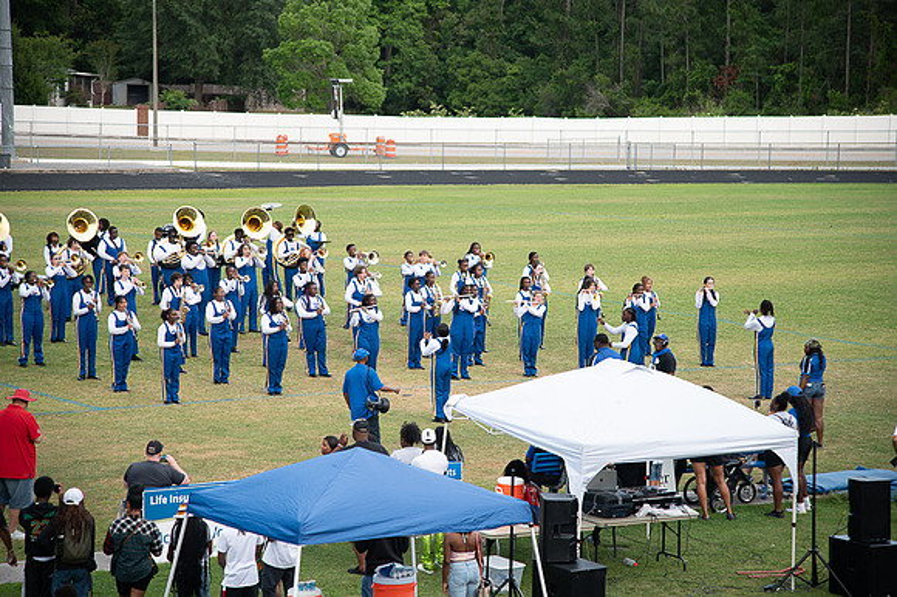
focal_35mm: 120
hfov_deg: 17.1
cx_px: 448
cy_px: 298
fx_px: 2988
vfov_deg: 11.4
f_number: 4
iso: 400
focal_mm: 120
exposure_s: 1/200
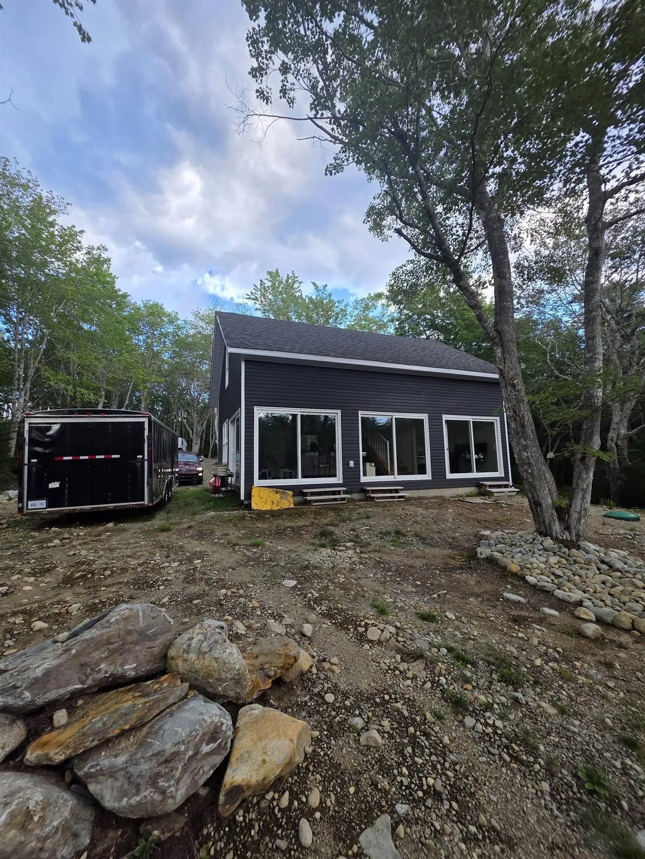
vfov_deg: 106.2
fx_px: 323
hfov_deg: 89.9
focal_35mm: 13
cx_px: 322
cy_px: 430
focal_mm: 2.2
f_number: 1.9
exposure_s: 1/279
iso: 40
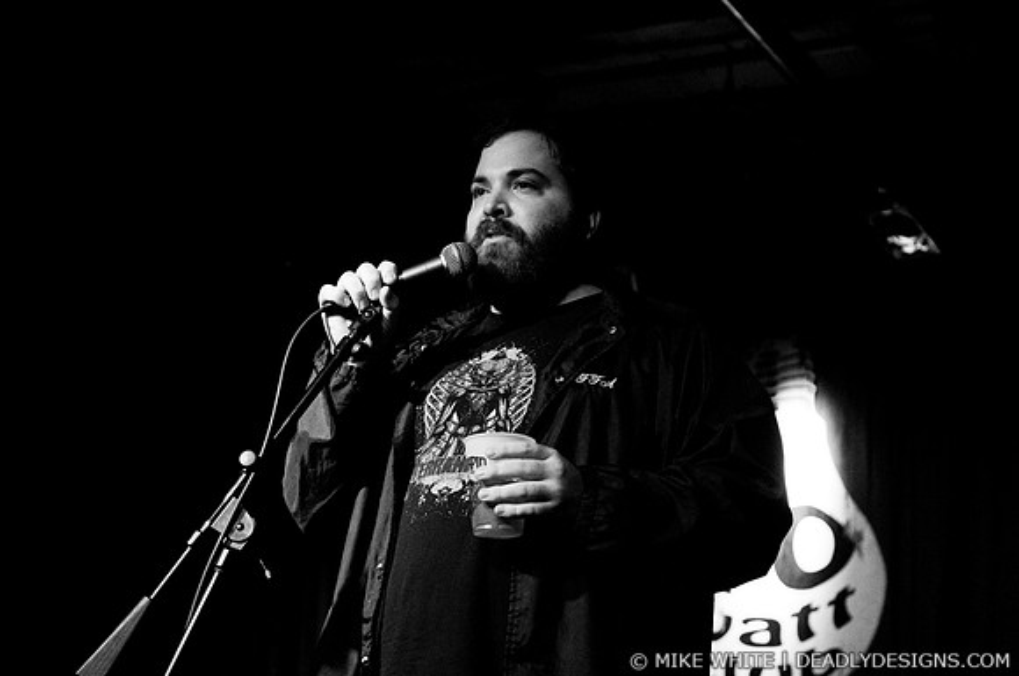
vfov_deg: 18.9
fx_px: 2035
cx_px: 510
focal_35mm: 72
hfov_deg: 28.1
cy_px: 338
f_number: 2.8
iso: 1000
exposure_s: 1/60
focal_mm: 48
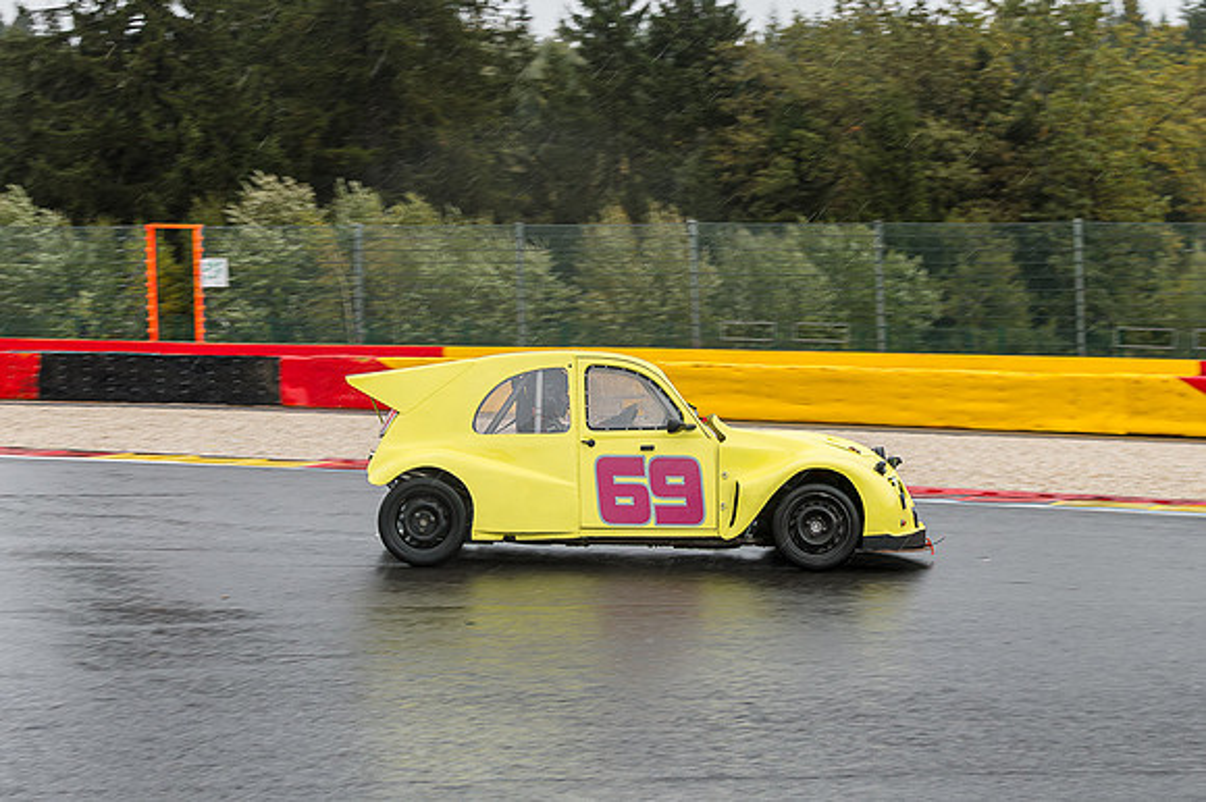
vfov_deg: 18.5
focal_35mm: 74
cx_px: 608
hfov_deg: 27.5
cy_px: 434
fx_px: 2468
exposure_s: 1/250
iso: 280
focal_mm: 35
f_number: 5
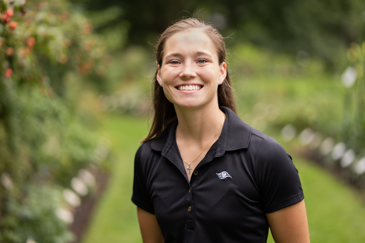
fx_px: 862
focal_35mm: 85
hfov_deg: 23.9
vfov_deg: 16.1
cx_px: 182
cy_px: 122
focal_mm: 85
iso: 100
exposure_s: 1/250
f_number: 1.8
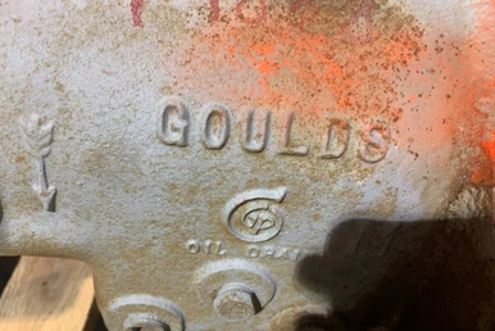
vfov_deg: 46.4
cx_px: 246
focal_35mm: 28
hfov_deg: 65.4
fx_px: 385
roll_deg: +9.7
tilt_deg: -38.3
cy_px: 178
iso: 200
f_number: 1.8
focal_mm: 4.25
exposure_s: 1/60
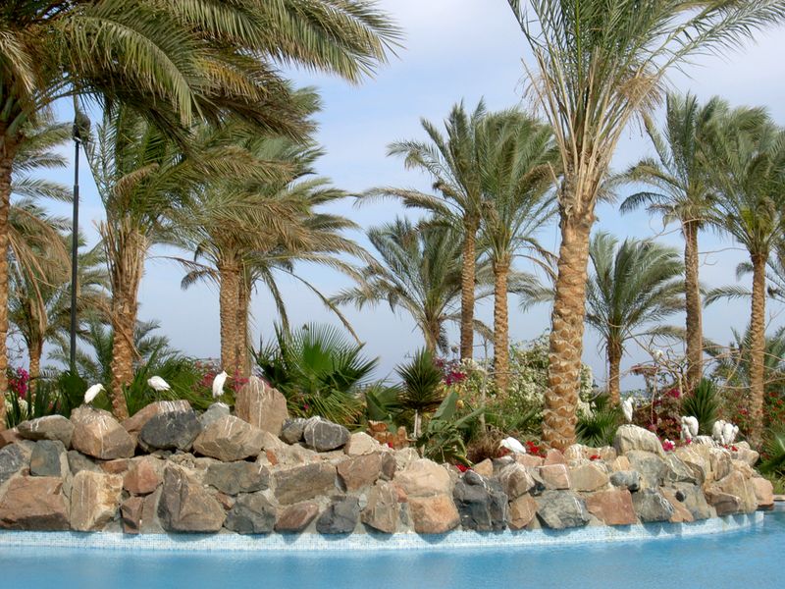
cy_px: 294
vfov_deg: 17.6
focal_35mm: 84
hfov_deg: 23.3
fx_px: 1905
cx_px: 392
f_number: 6.8
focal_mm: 17.4
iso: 50
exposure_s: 1/200
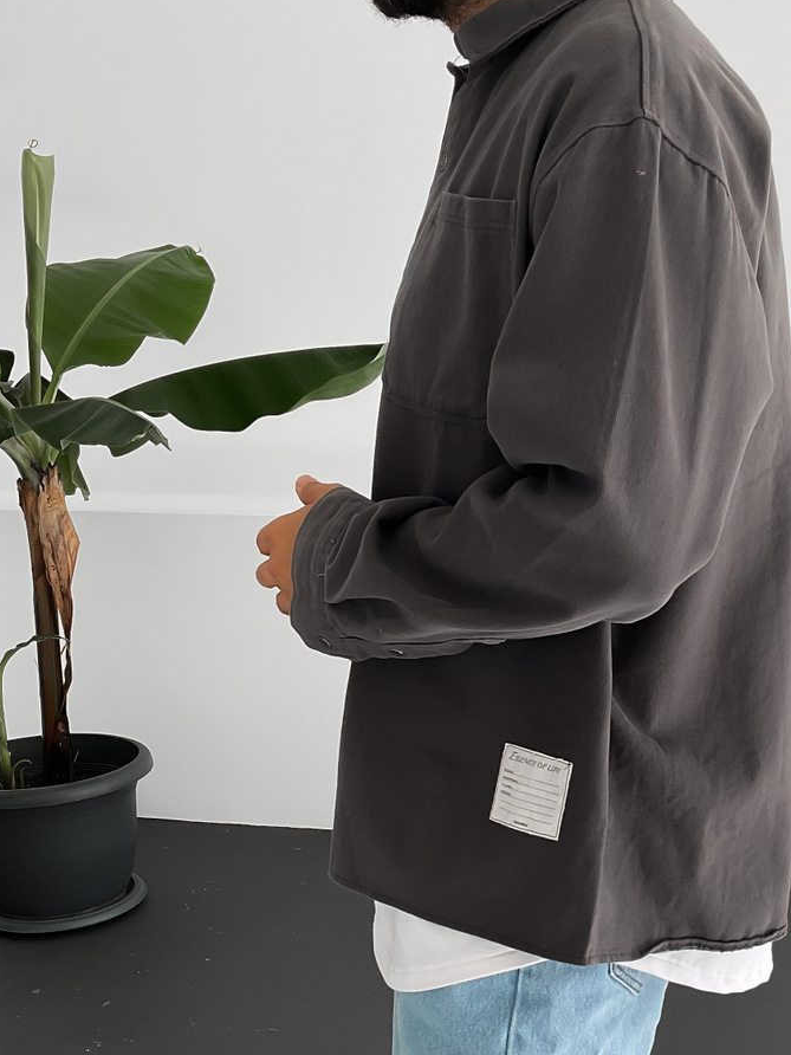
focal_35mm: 52
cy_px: 790
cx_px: 565
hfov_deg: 27.7
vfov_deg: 36.0
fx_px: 1584
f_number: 1.8
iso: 16
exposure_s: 1/125
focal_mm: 3
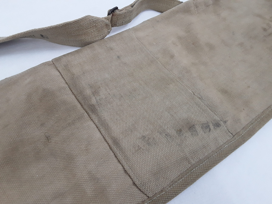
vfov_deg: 51.4
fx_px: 212
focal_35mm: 27
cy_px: 102
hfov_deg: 65.3
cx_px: 136
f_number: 1.9
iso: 64
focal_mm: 2.91
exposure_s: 1/100
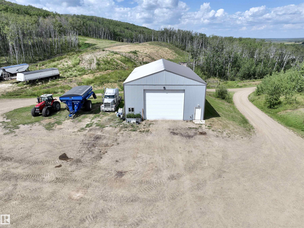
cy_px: 114
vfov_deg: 56.8
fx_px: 211
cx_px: 152
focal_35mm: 24
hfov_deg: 71.6
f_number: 2.8
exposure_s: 1/1600
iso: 100
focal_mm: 12.29
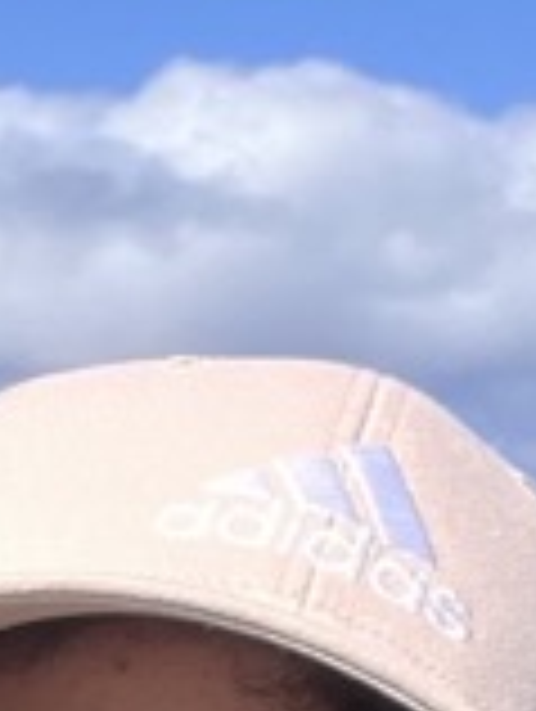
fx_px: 3994
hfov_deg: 7.5
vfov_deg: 10.1
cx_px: -306
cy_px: 716
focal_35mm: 194
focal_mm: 2.71
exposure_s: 1/535
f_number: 2.2
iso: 32
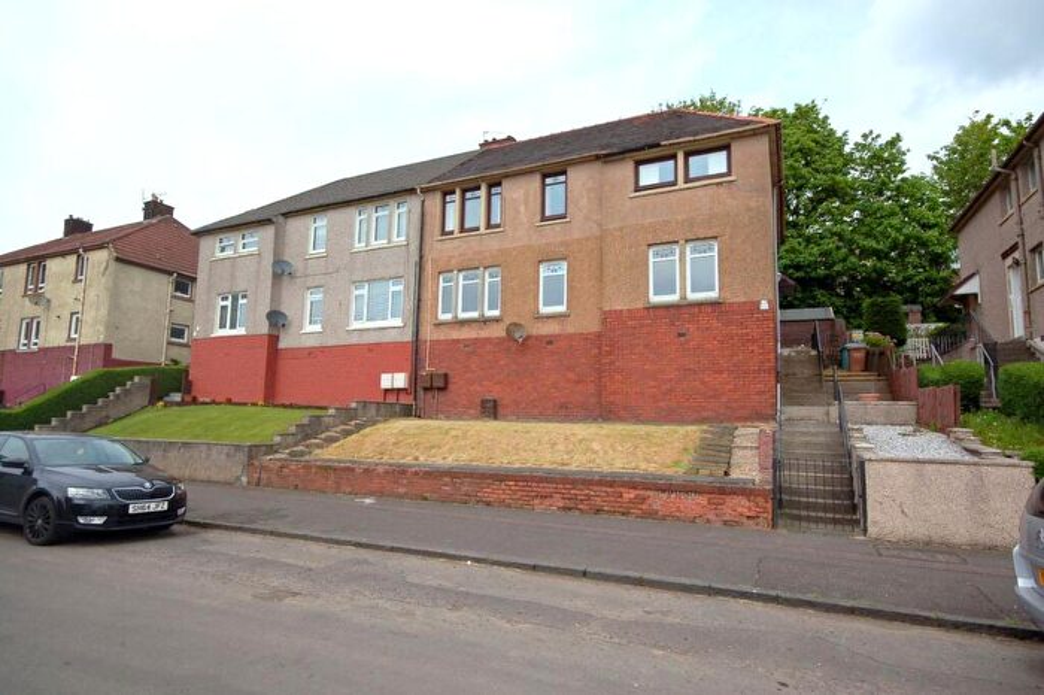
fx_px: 522
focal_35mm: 18
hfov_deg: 90.0
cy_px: 348
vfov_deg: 67.3
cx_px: 522
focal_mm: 12
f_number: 9
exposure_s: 1/320
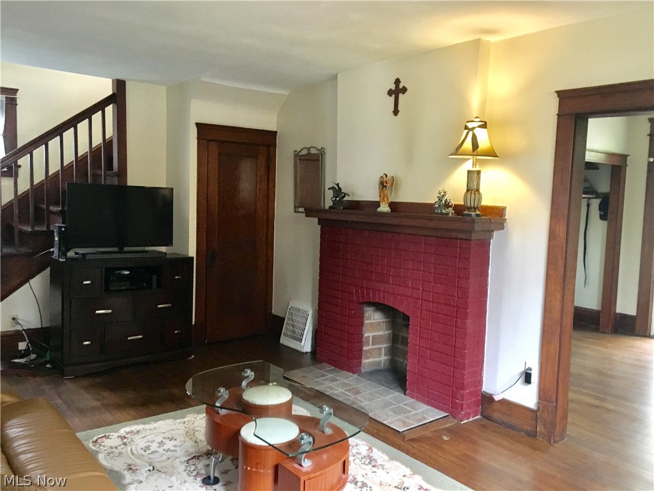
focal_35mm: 29
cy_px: 246
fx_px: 548
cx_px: 327
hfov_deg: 61.7
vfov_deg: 48.2
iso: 200
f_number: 2.2
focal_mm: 4.15
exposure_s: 1/30
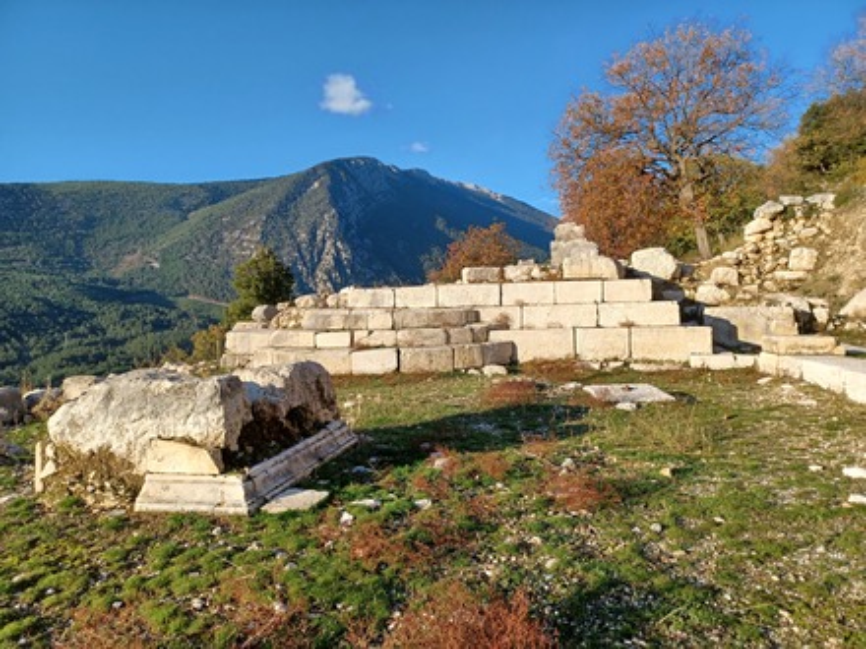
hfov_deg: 69.4
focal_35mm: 25
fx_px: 625
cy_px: 324
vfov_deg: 54.9
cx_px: 433
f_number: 1.8
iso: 32
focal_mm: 4.6
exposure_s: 1/344
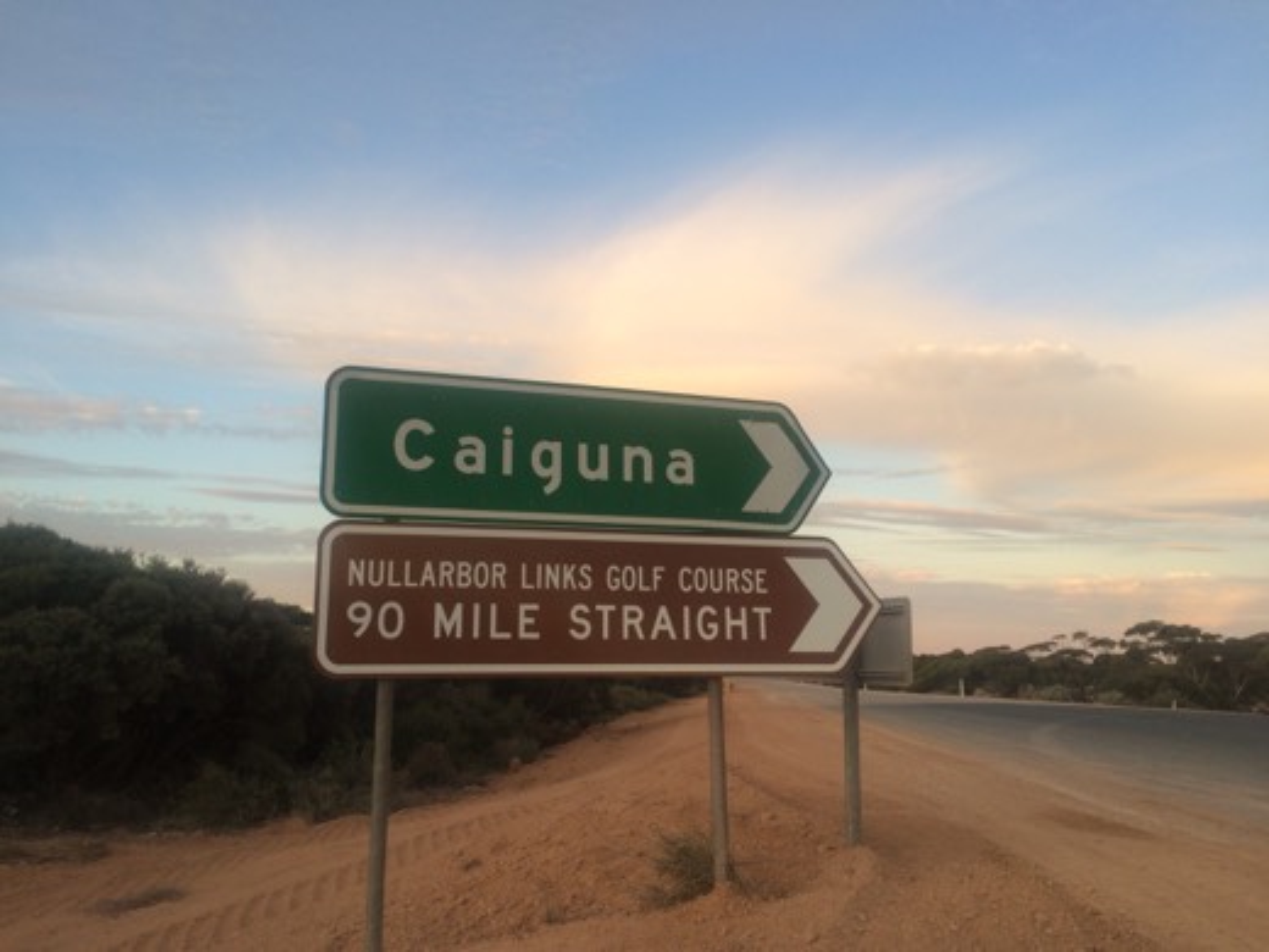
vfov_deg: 48.2
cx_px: 634
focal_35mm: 29
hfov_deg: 61.7
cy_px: 476
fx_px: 1063
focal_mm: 4.15
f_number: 2.2
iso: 32
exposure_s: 1/127
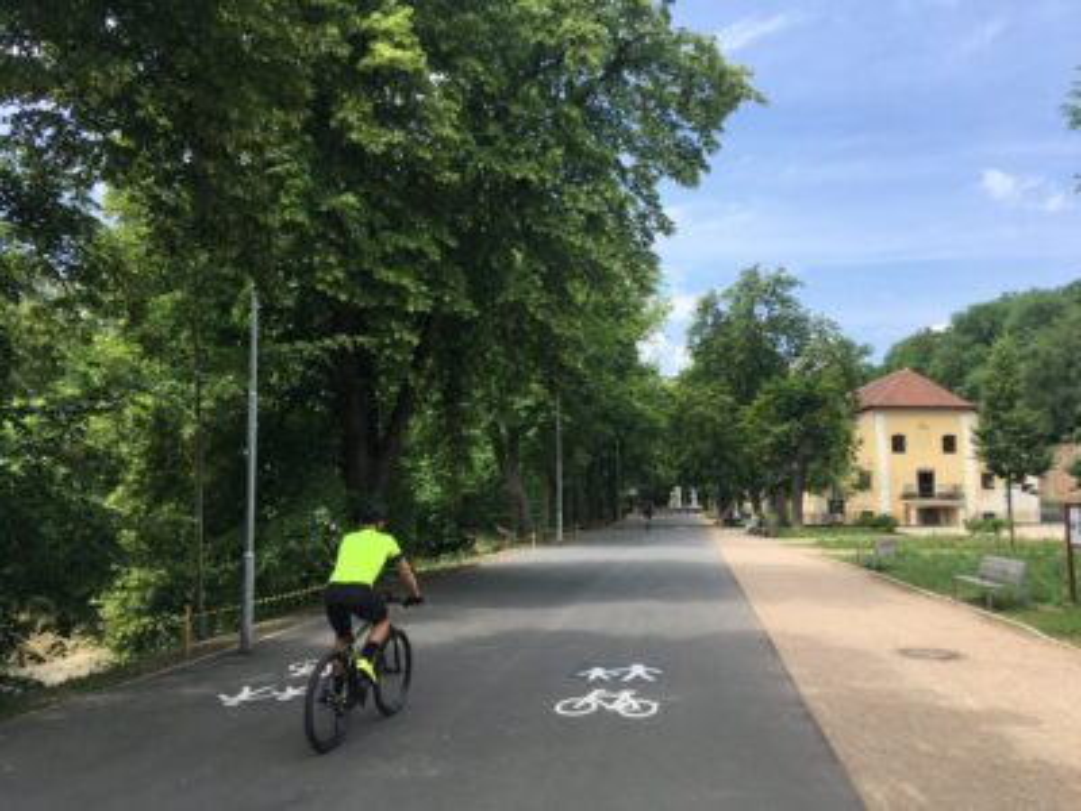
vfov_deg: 48.2
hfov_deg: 61.7
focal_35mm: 29
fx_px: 906
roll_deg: +0.4
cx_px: 540
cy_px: 406
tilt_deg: +6.3
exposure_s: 1/1099
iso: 25
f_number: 2.2
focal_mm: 4.15
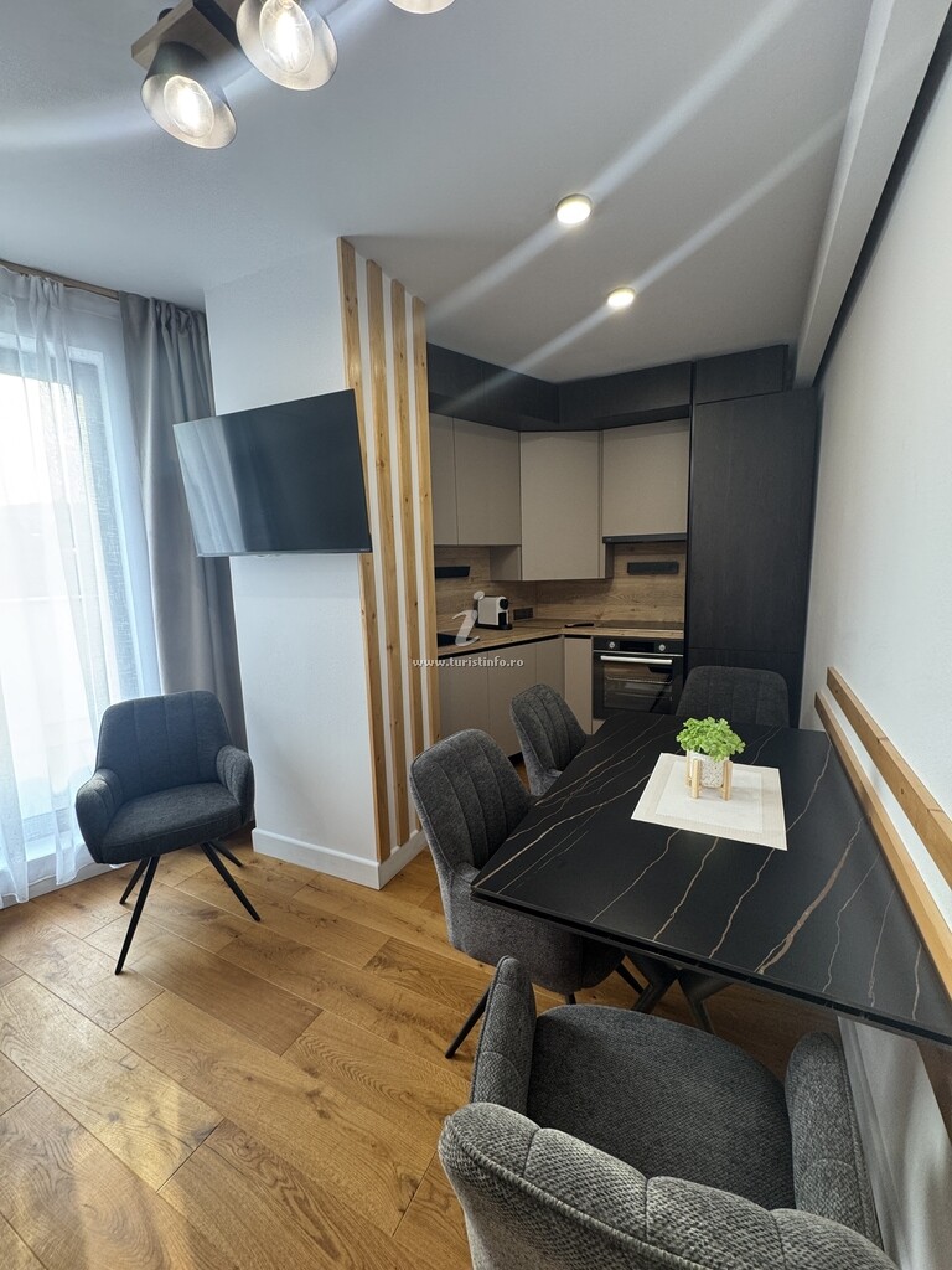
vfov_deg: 102.1
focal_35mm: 14
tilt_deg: -7.6
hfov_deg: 85.7
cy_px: 635
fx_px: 513
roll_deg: +1.9
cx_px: 476
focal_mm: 2.22
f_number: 2.2
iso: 125
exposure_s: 1/50
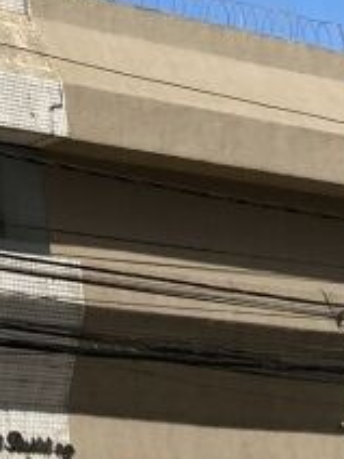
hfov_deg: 12.0
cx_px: -162
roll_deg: +1.2
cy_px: -496
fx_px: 1564
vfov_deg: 13.8
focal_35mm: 118
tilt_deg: +36.8
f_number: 1.8
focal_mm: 4.25
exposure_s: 1/2513
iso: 32
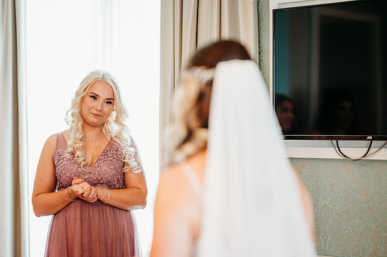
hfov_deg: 23.9
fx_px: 913
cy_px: 128
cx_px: 194
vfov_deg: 16.1
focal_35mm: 85
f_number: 2
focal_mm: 85
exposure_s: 1/200
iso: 800
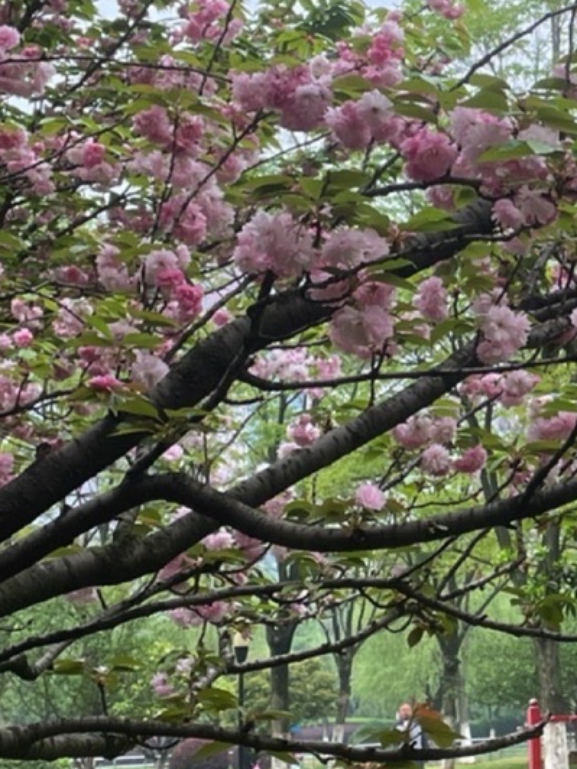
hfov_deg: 13.9
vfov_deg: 19.6
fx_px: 2222
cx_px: 875
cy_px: 370
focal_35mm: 100
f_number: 1.6
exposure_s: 1/354
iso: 50
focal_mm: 4.2
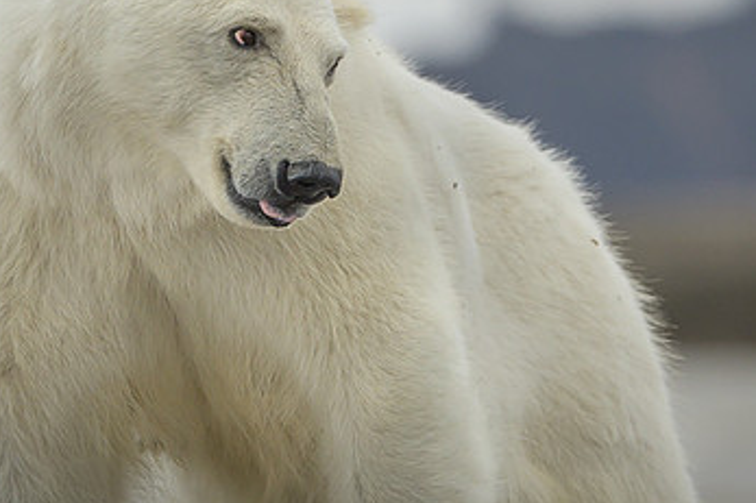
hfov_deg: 2.0
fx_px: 21493
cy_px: -1
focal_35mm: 1024
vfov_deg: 1.3
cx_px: 230
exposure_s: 1/2000
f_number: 7.1
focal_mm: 500
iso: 1600
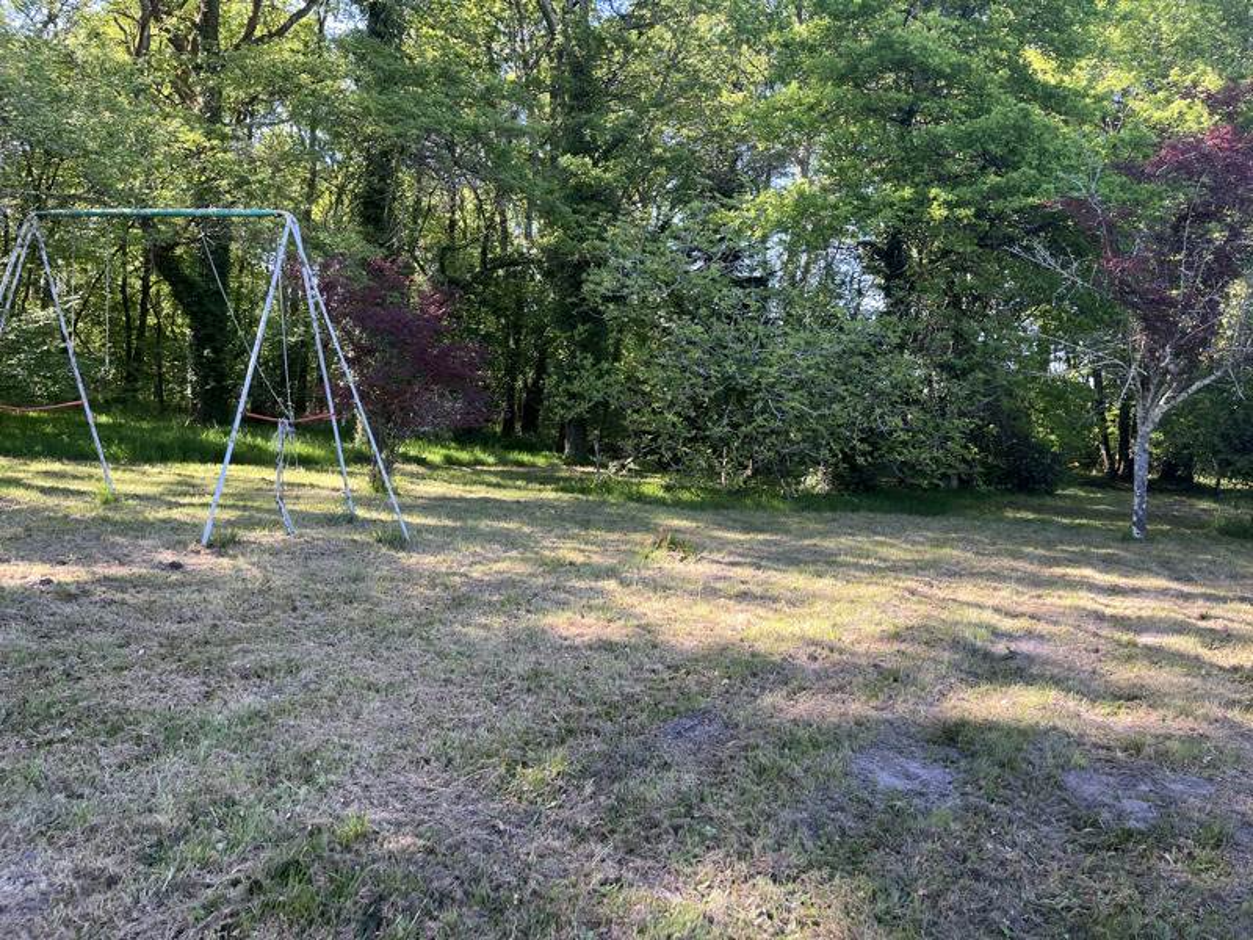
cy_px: 470
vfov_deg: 53.1
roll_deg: -2.7
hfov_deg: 67.3
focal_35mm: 26
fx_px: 941
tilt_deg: -3.9
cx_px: 626
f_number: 1.6
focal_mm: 5.1
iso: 32
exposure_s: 1/151
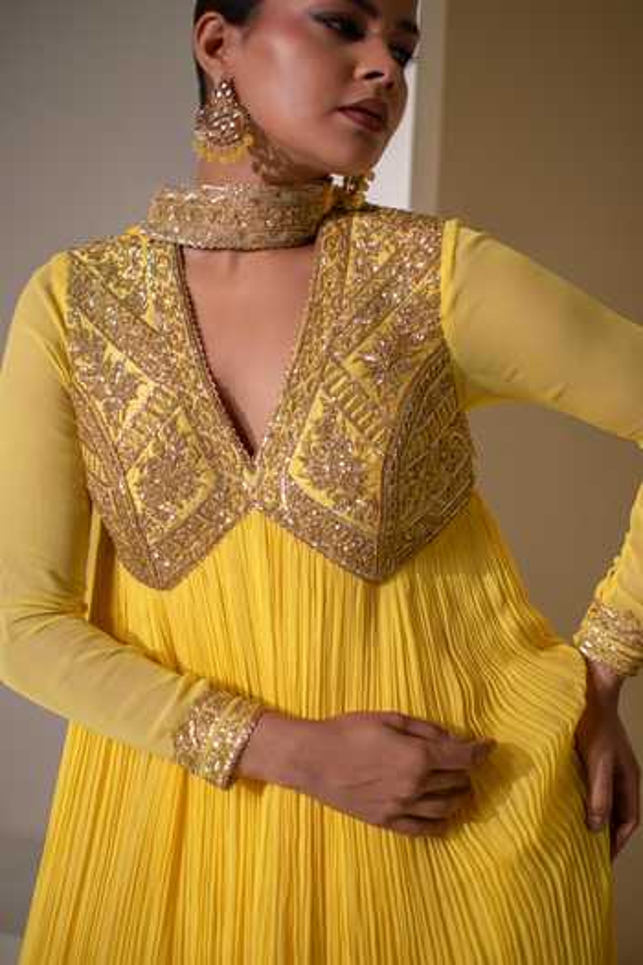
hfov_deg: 37.9
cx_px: 322
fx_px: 938
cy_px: 482
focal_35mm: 35
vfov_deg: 54.4
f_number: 2.8
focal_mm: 35
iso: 400
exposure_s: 1/320
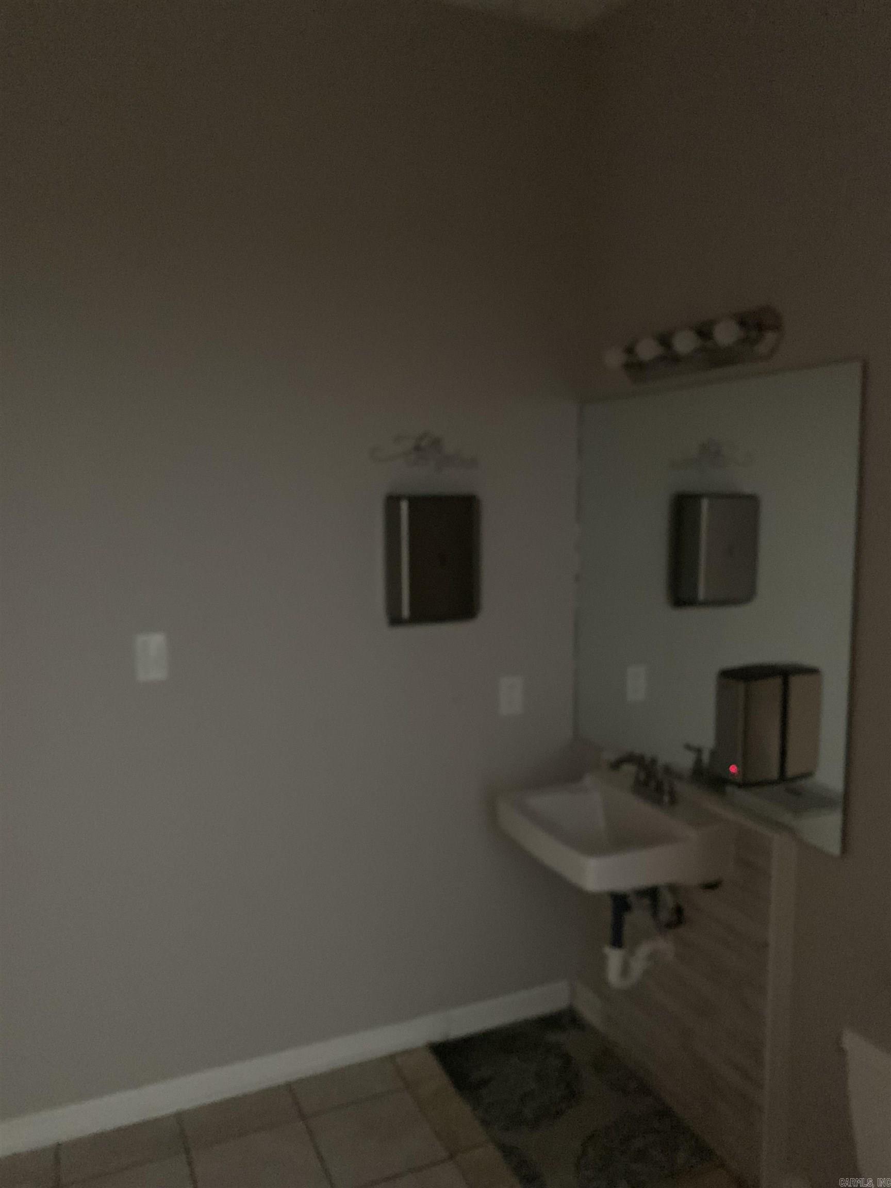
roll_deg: +0.4
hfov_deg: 53.1
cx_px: 446
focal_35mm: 26
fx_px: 892
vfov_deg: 67.3
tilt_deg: -6.2
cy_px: 594
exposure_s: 1/15
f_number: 1.8
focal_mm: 4.25
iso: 2000
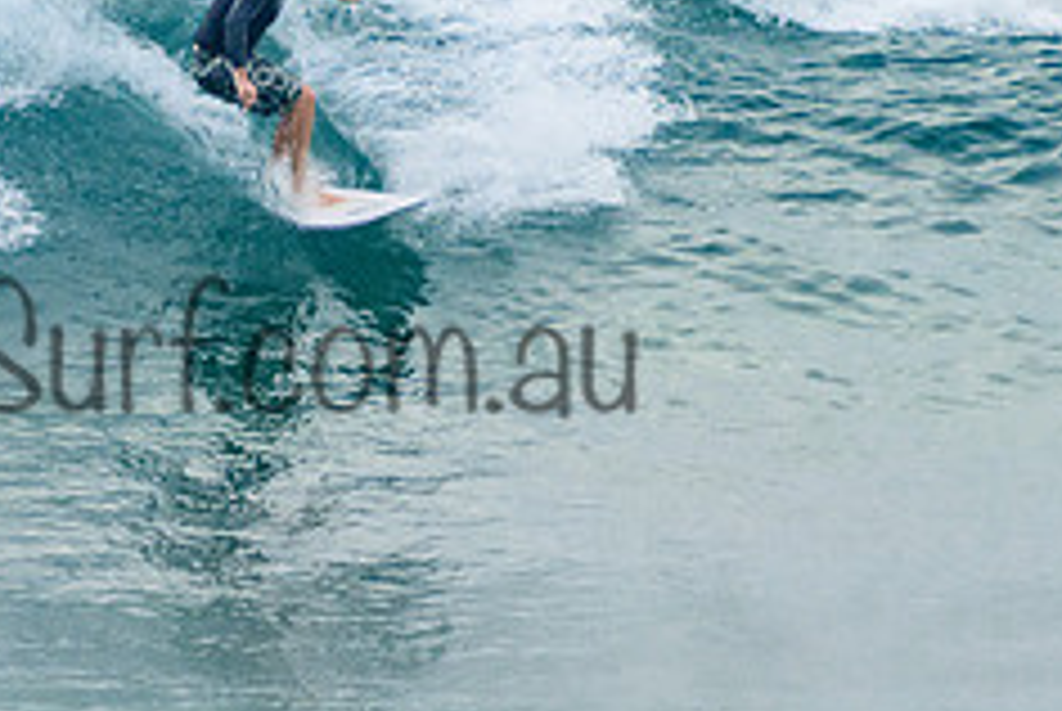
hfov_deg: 1.5
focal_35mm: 1350
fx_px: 39874
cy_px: 166
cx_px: 465
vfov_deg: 1.0
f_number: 5.6
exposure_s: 1/1250
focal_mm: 400
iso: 500
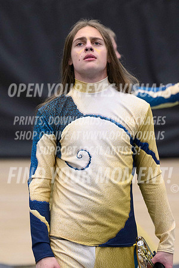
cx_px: 90
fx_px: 4475
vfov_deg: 3.4
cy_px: 134
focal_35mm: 600
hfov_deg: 2.3
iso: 6400
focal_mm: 400
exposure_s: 1/250
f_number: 5.6
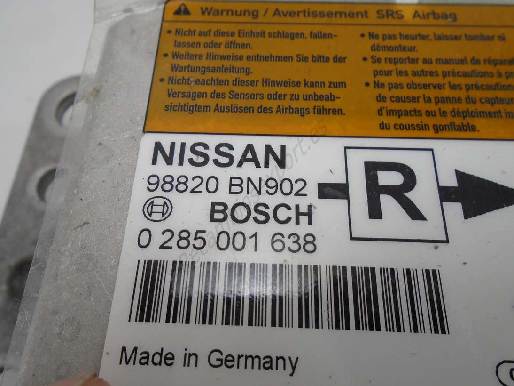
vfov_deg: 53.0
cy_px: 193
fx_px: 386
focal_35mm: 26
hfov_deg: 67.3
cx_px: 257
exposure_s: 1/125
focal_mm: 4.6
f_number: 3.2
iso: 100
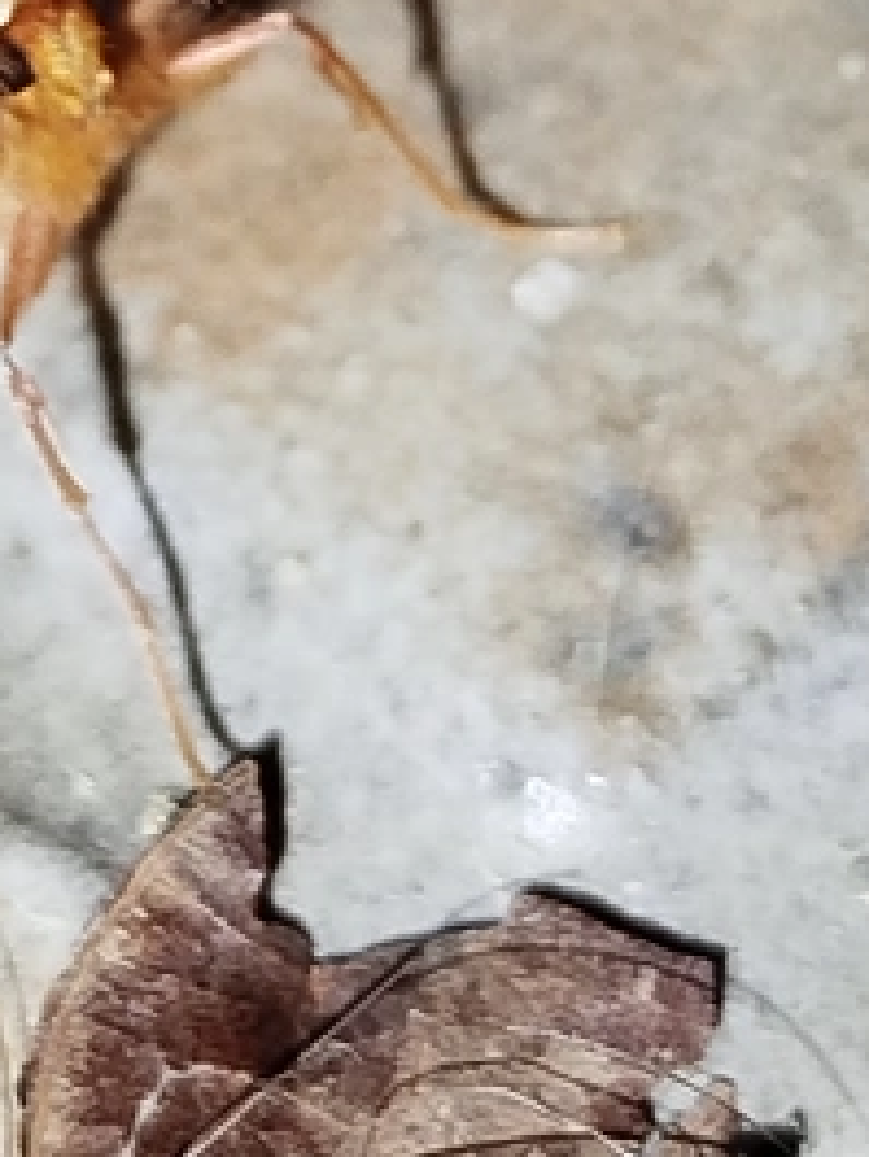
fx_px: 5418
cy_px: -22
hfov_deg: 9.1
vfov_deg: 12.0
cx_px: 52
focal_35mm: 162
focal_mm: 5.31
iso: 160
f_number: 1.7
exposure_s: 1/33
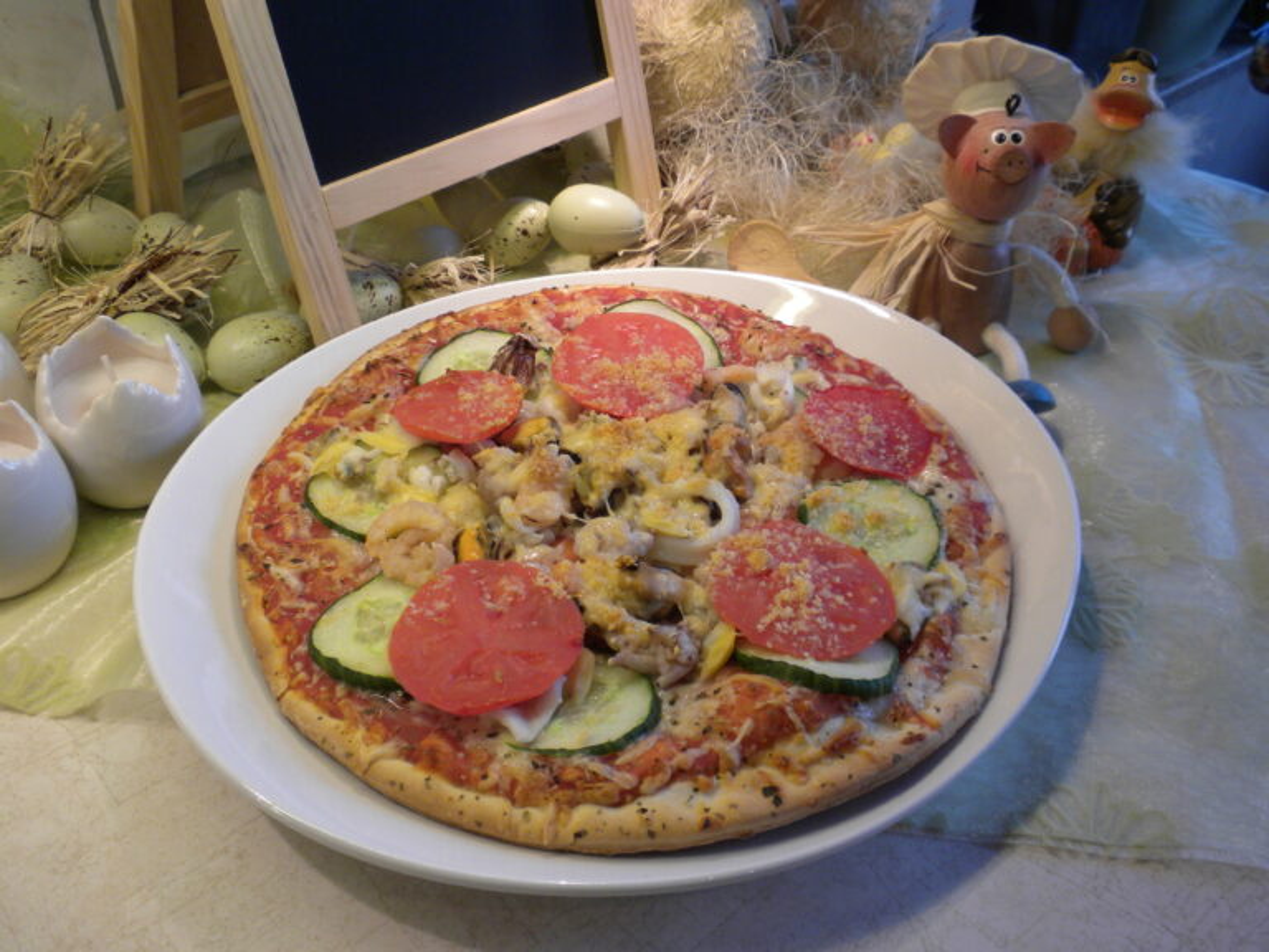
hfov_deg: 50.1
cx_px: 634
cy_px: 476
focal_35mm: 37
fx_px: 1356
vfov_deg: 38.7
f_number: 3.5
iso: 146
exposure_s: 1/53.7
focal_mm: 6.6
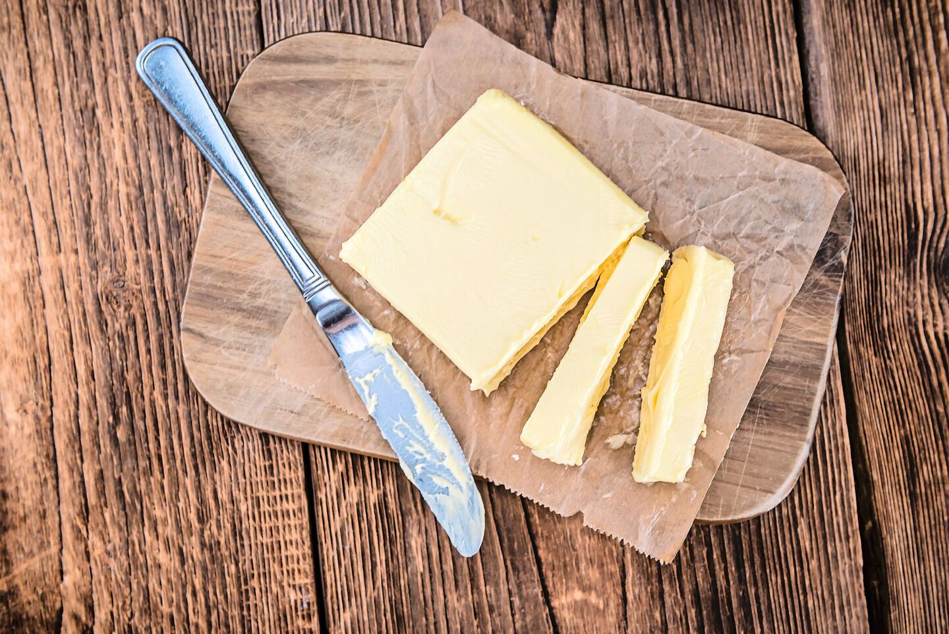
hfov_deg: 39.6
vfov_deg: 27.0
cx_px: 474
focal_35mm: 50
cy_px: 317
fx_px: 1318
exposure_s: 1/100
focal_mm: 50
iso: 200
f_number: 5.6
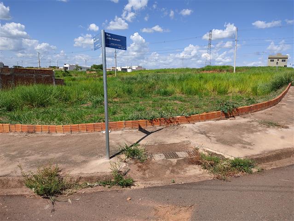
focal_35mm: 26
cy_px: 110
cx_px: 147
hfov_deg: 67.3
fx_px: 221
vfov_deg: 53.1
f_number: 1.79
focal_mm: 4.74
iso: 100
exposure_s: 1/1112
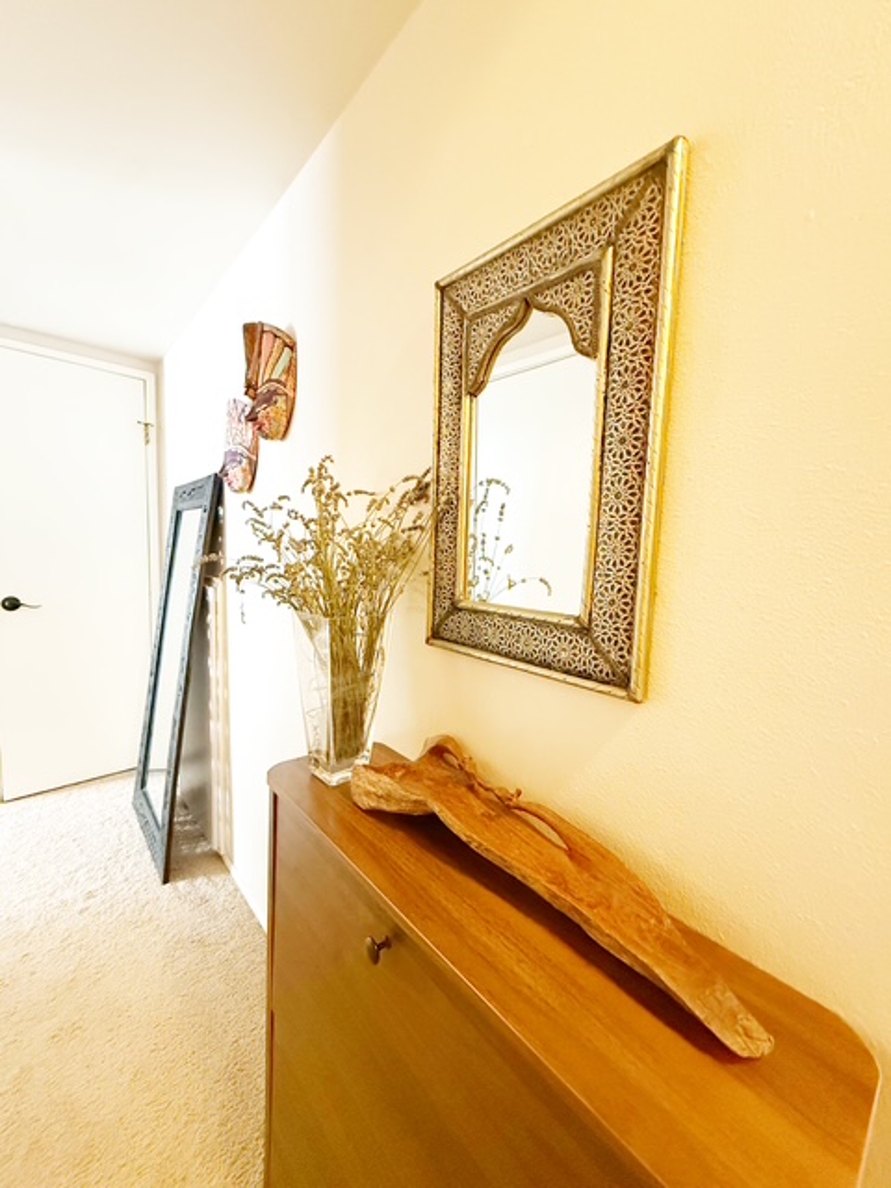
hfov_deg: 85.7
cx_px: 446
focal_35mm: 14
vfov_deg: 102.1
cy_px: 594
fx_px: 480
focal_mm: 2.22
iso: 800
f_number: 2.2
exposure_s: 1/60
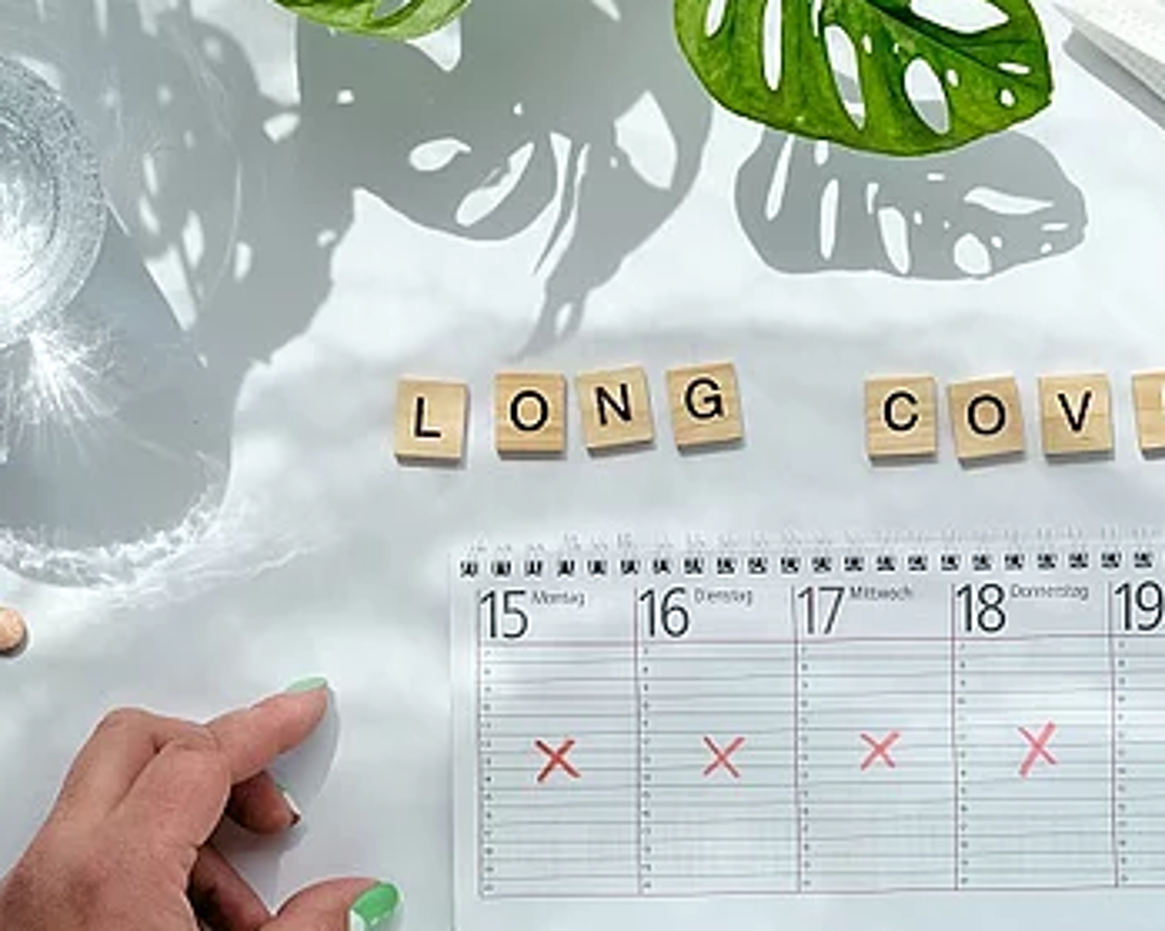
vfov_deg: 10.0
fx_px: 5343
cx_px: 621
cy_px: 477
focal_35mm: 155
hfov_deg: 12.4
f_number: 8
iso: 200
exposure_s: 1/150
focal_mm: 80
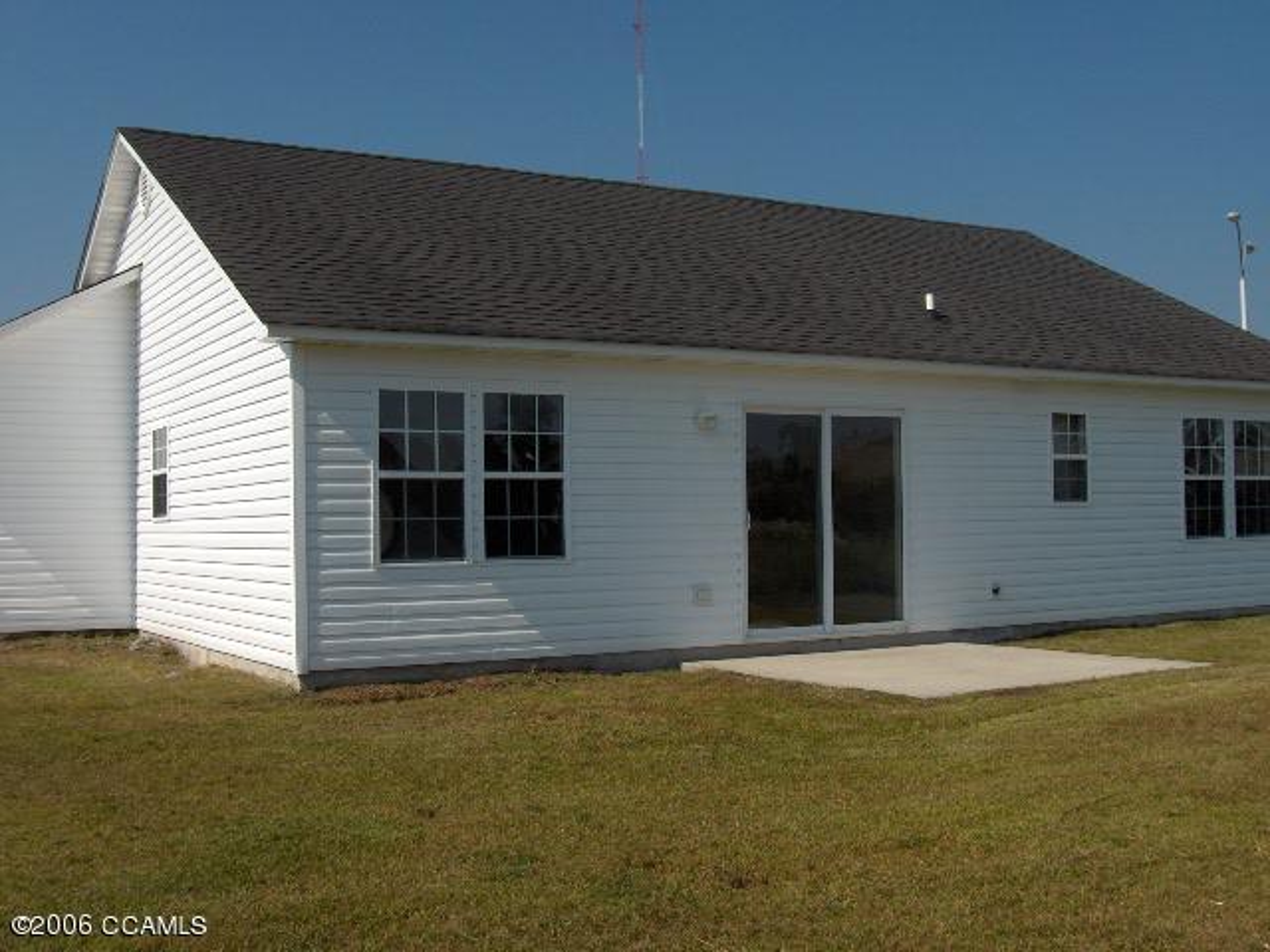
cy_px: 476
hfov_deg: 47.9
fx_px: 1431
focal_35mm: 39
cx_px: 635
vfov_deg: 36.8
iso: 100
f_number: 4.8
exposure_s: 1/943
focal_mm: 8
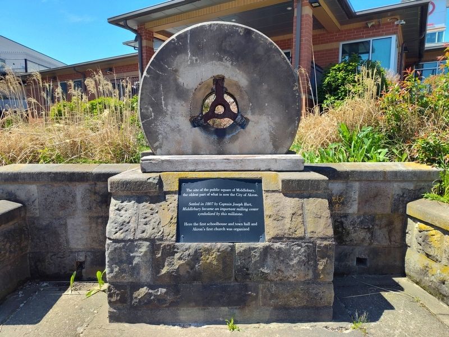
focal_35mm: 23
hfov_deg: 73.9
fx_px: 298
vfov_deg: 58.9
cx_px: 224
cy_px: 168
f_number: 1.8
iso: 100
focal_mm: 5.56
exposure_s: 1/799
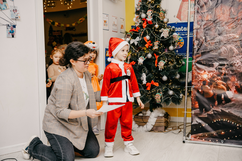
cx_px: 121
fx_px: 302
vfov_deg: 29.9
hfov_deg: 43.6
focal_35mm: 45
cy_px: 80
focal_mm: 45
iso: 320
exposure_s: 1/160
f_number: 4.5
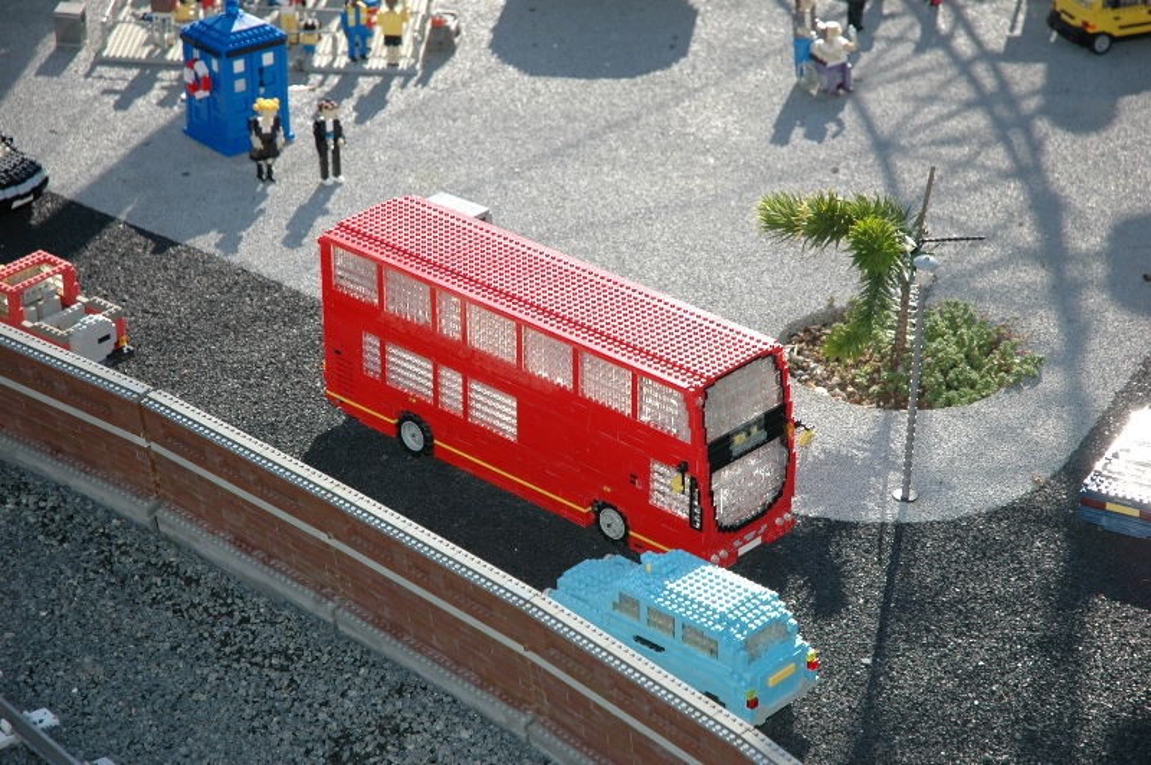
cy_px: 382
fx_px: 3354
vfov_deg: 13.0
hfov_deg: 19.5
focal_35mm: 105
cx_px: 576
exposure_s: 1/400
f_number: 4.5
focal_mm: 70
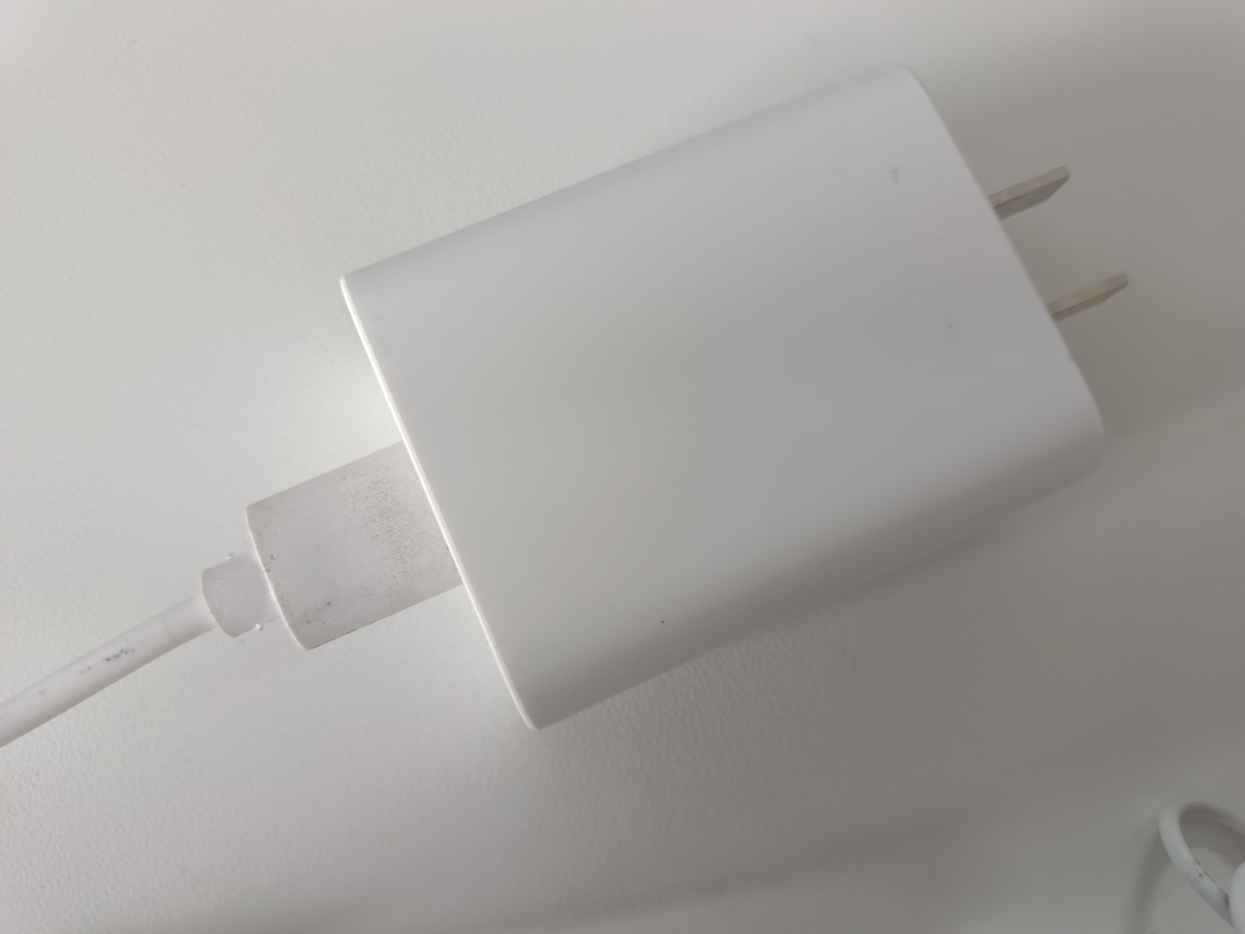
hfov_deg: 69.4
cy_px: 467
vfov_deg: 54.9
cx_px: 622
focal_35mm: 25
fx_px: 899
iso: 1114
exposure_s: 1/33.3
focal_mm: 4.71
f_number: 1.79
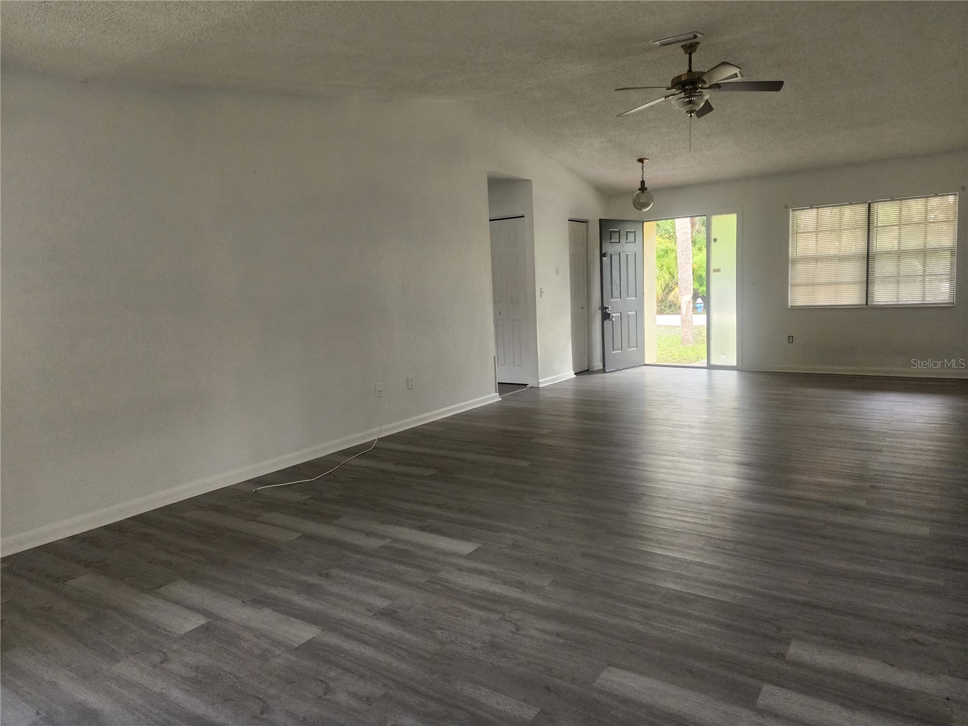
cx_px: 484
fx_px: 643
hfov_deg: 73.9
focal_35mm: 23
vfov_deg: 58.9
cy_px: 363
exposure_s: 1/120
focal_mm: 6.4
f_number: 1.8
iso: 250
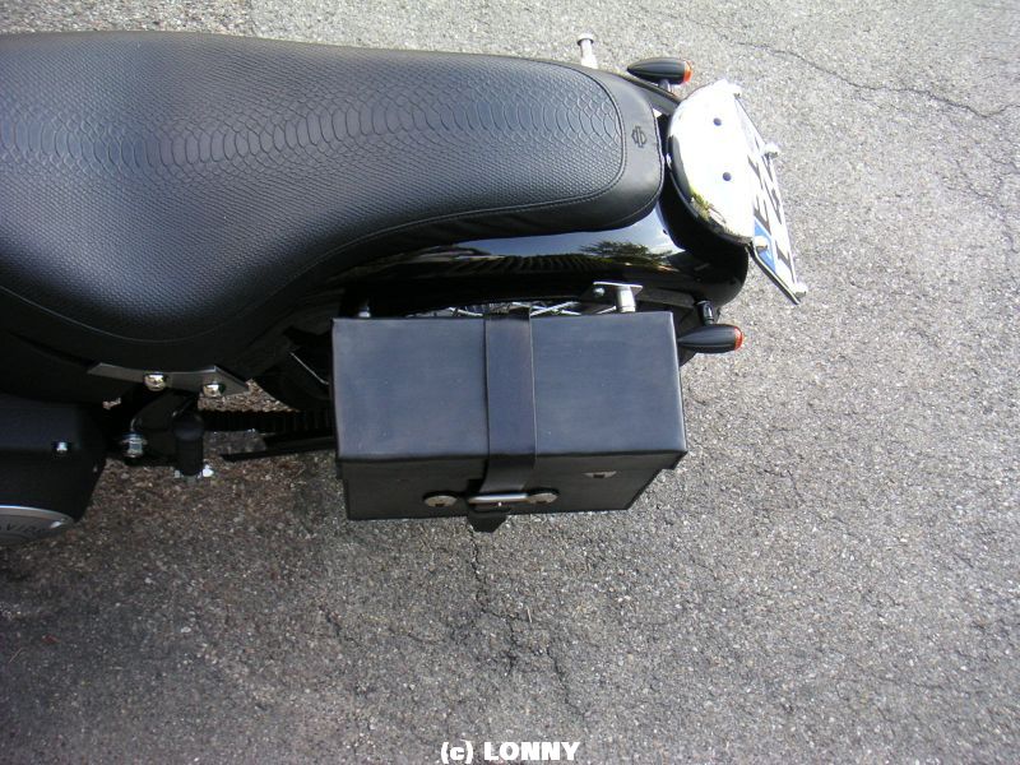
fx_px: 1120
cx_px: 510
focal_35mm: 38
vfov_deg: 37.7
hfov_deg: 49.0
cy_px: 382
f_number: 2.8
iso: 80
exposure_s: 1/45
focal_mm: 6
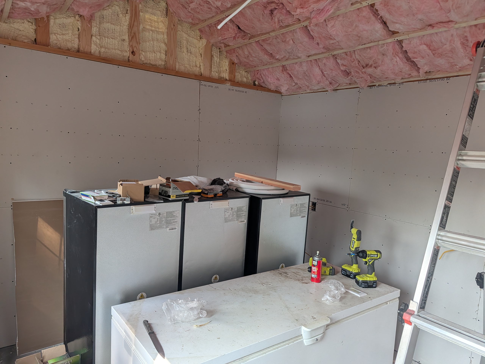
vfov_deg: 56.8
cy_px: 182
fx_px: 336
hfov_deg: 71.6
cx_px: 242
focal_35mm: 24
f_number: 1.68
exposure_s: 1/744
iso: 417
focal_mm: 6.9
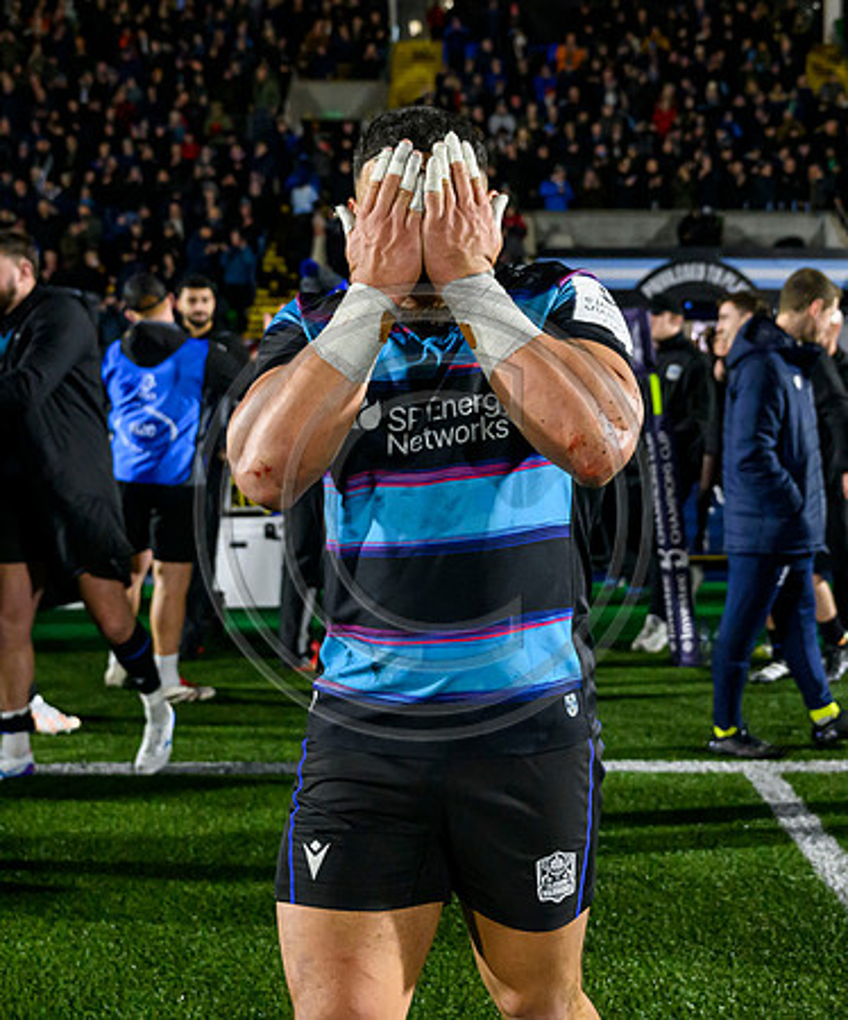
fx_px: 1441
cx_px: 486
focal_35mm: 47
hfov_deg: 32.7
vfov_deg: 38.8
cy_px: 405
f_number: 3.2
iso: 5000
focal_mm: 26.5
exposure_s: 1/2000
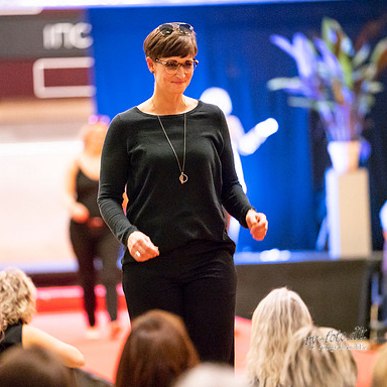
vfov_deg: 6.8
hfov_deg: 6.8
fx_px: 3251
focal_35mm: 257
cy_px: 194
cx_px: 142
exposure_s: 1/200
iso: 12800
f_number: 2.8
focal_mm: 200
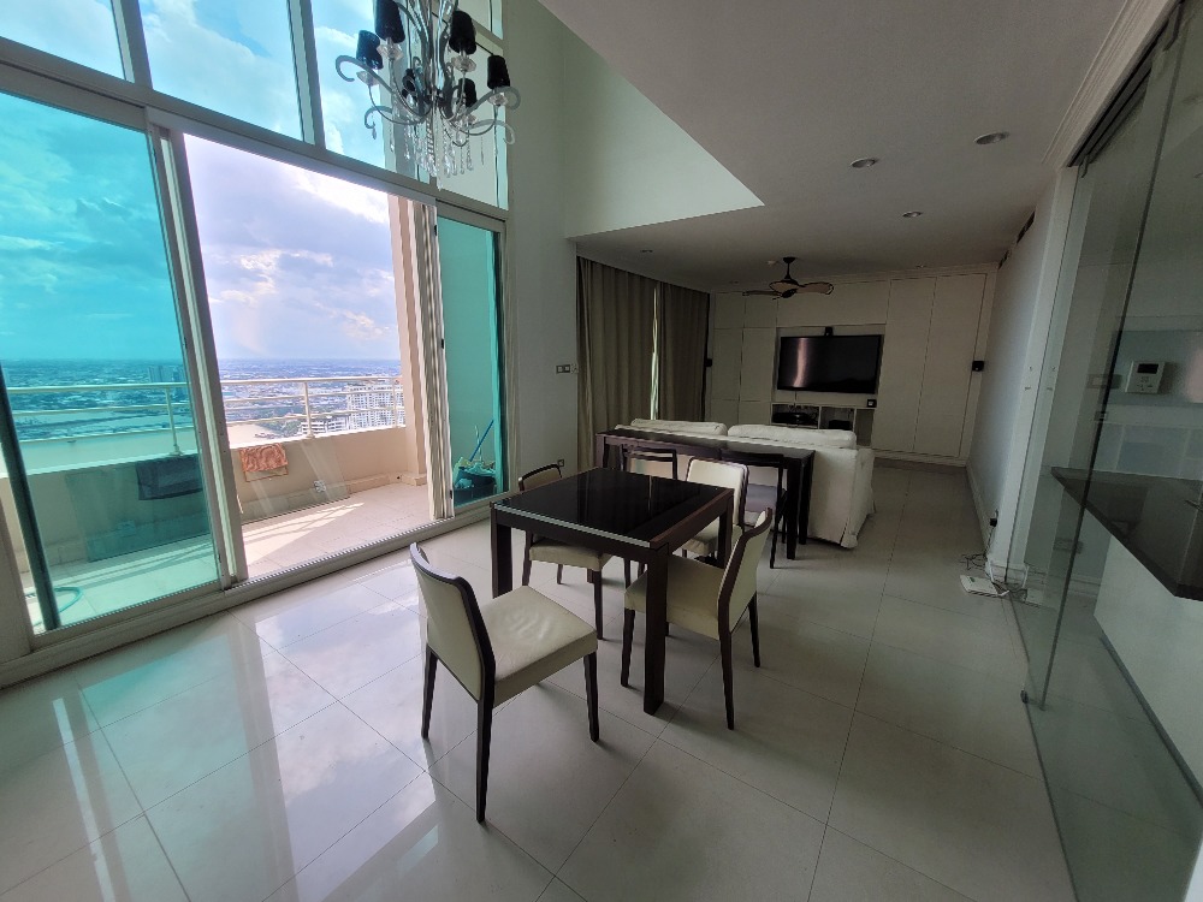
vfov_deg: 89.9
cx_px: 602
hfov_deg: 106.2
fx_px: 452
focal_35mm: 13
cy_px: 451
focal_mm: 1.74
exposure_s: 1/308
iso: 40
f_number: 2.2
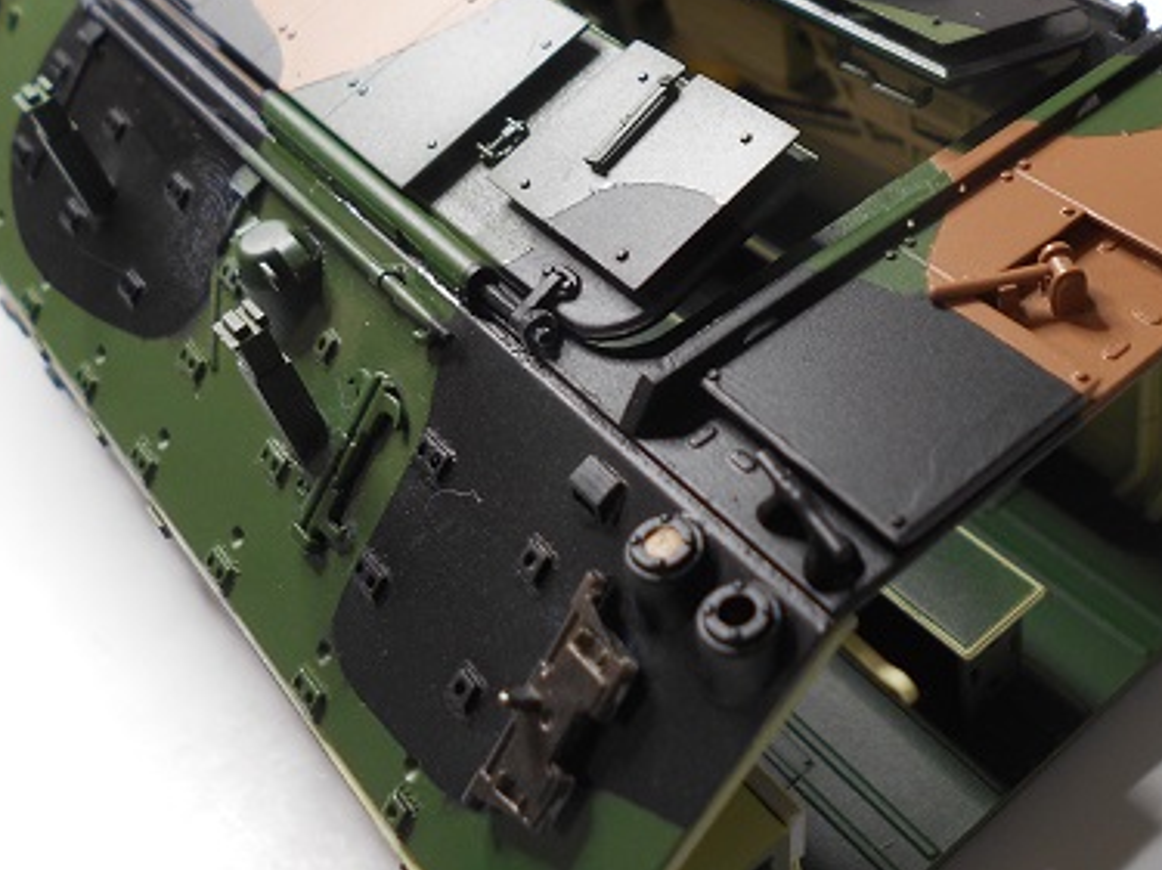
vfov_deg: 32.5
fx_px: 1477
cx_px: 697
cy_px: 272
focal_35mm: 44
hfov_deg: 42.7
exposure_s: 1/30
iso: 100
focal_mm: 5.1
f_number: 3.4
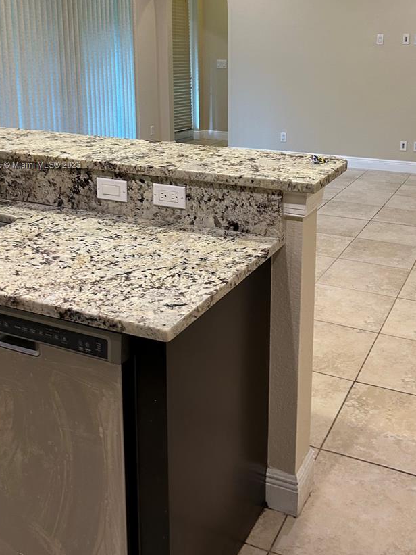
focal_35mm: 38
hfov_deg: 37.5
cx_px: 261
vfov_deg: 47.8
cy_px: 166
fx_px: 609
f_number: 1.5
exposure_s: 1/60
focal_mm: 5.7
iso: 160
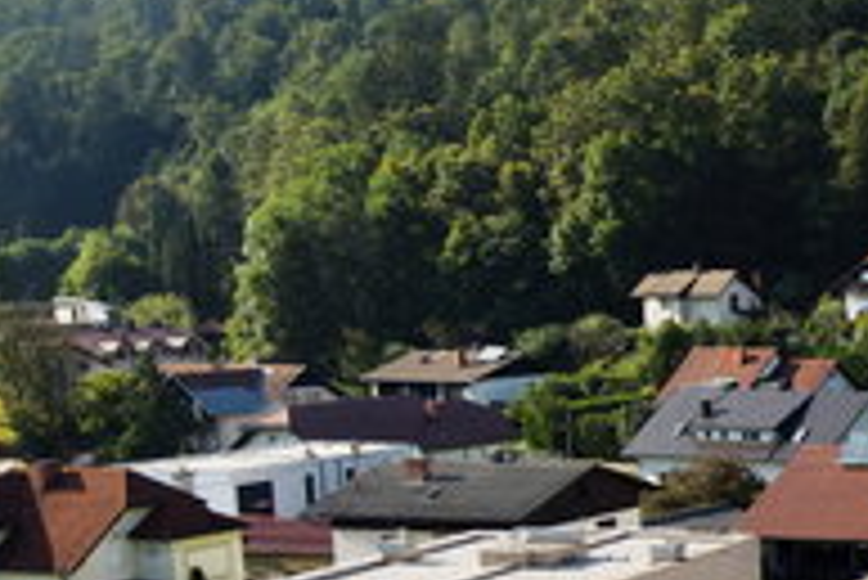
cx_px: 1329
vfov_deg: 16.7
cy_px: 486
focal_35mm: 81
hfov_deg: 20.9
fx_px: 1954
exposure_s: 1/500
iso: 110
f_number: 2.8
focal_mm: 4.5
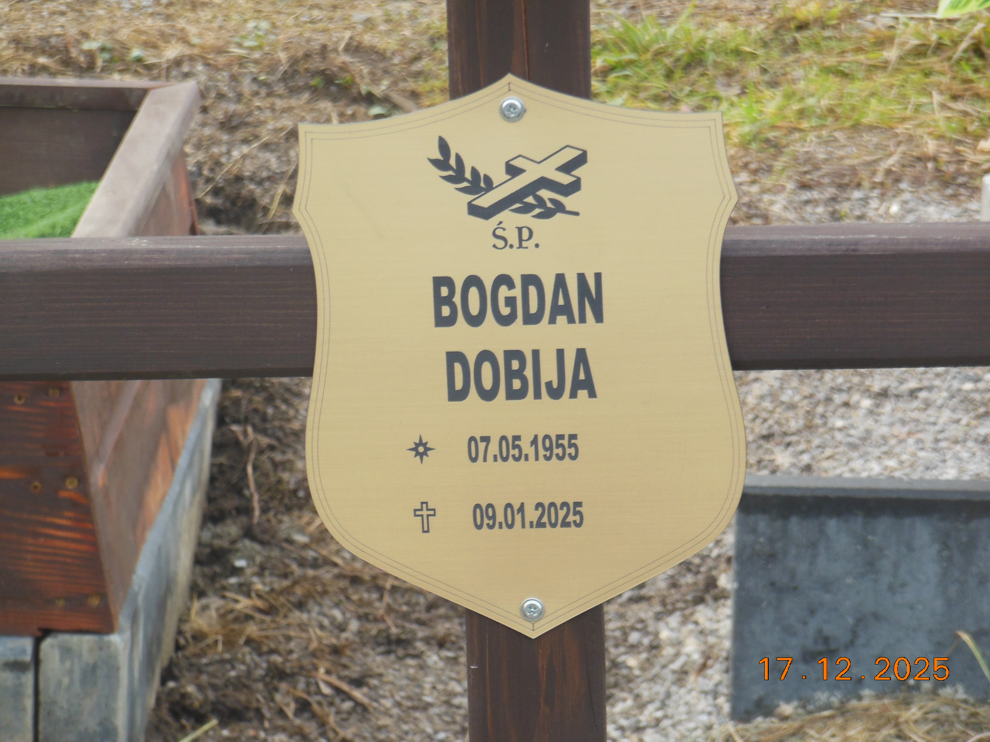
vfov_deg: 7.8
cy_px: 371
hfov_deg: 10.4
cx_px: 495
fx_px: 5463
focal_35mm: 191
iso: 200
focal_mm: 34
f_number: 5.6
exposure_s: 1/60
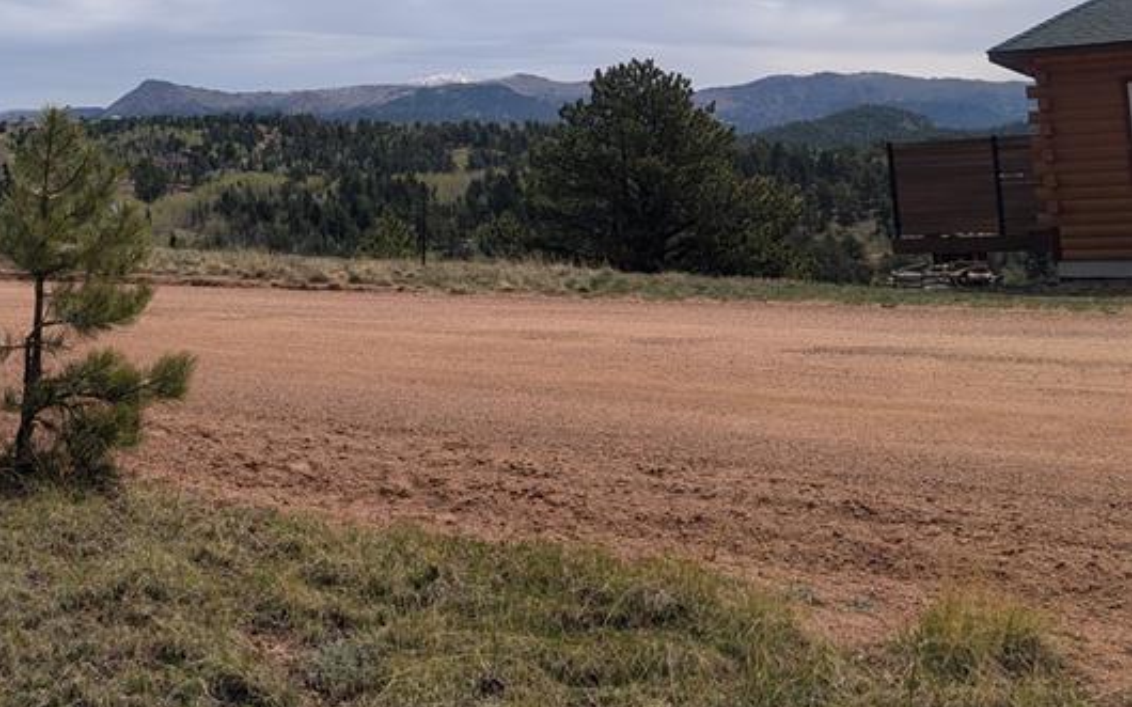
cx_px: 45
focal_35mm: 49
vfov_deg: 25.5
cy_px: 64
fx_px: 1511
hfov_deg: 37.4
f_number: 1.68
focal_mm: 6.9
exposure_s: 1/1961
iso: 23
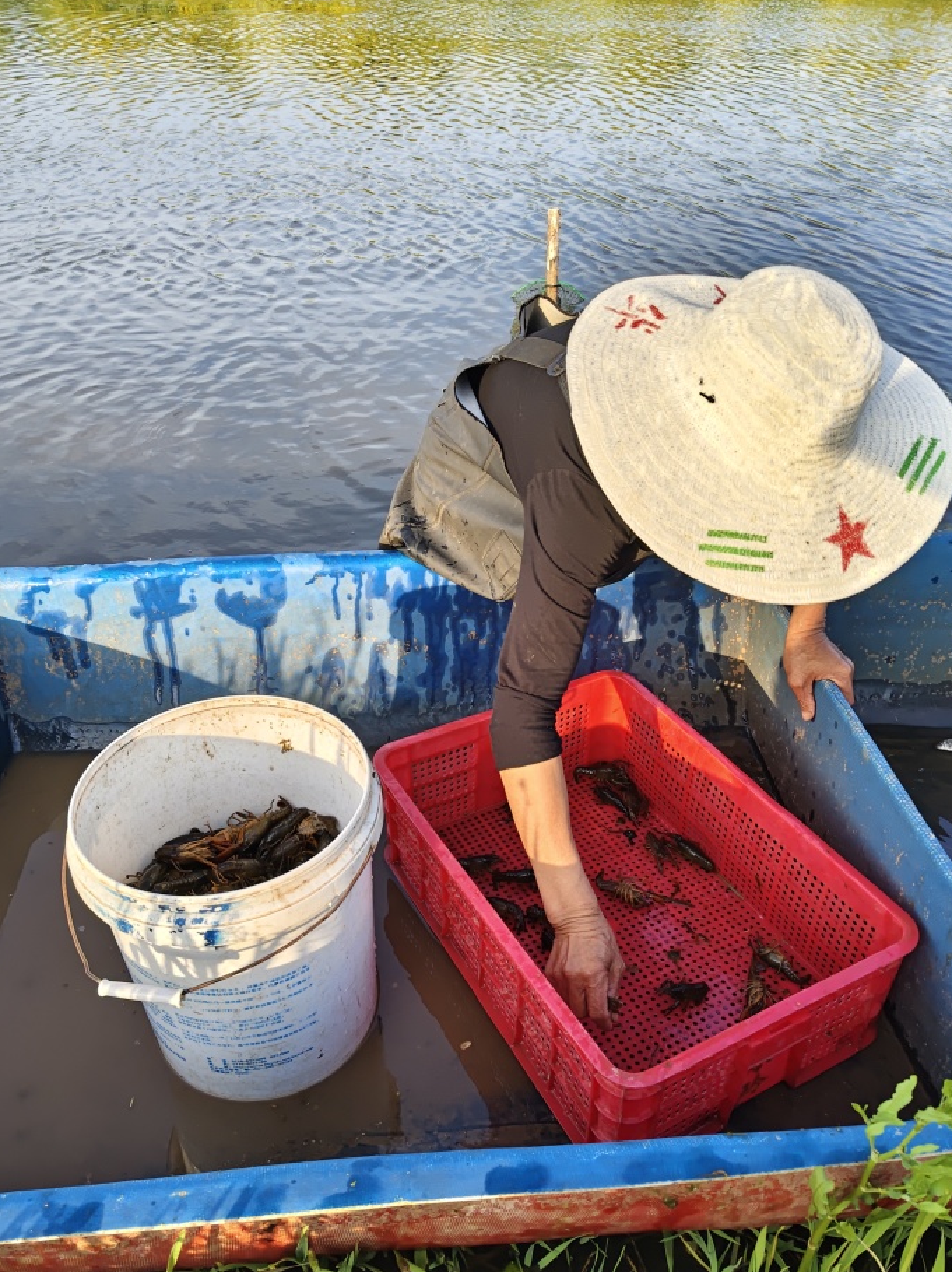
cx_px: 456
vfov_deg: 65.2
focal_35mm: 27
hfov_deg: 51.3
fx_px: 991
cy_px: 686
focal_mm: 5.56
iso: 50
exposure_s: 1/617
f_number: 1.88
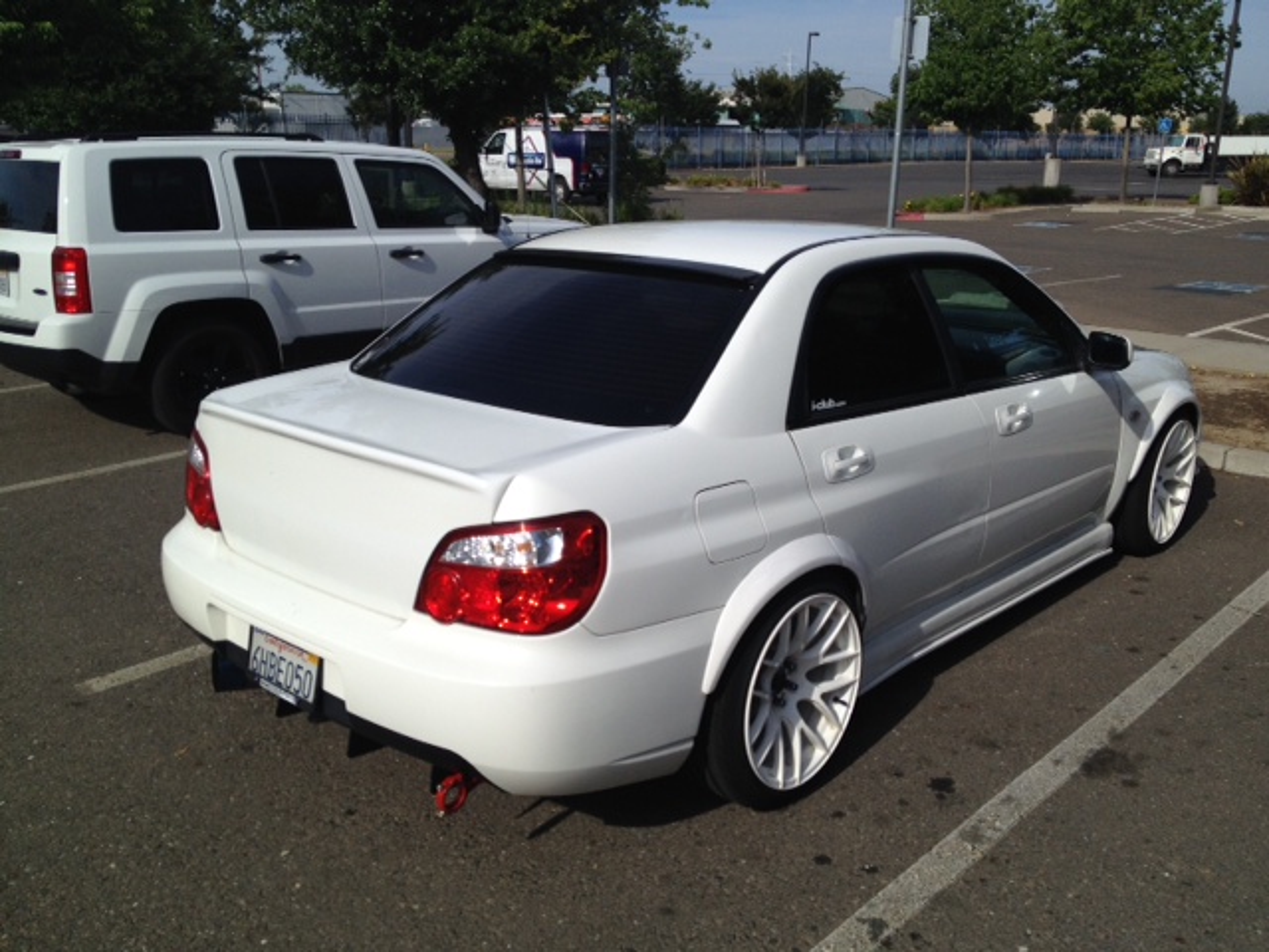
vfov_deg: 40.7
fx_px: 1283
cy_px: 476
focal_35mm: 35
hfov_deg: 52.6
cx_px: 634
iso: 50
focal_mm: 4.28
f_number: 2.4
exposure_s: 1/3690
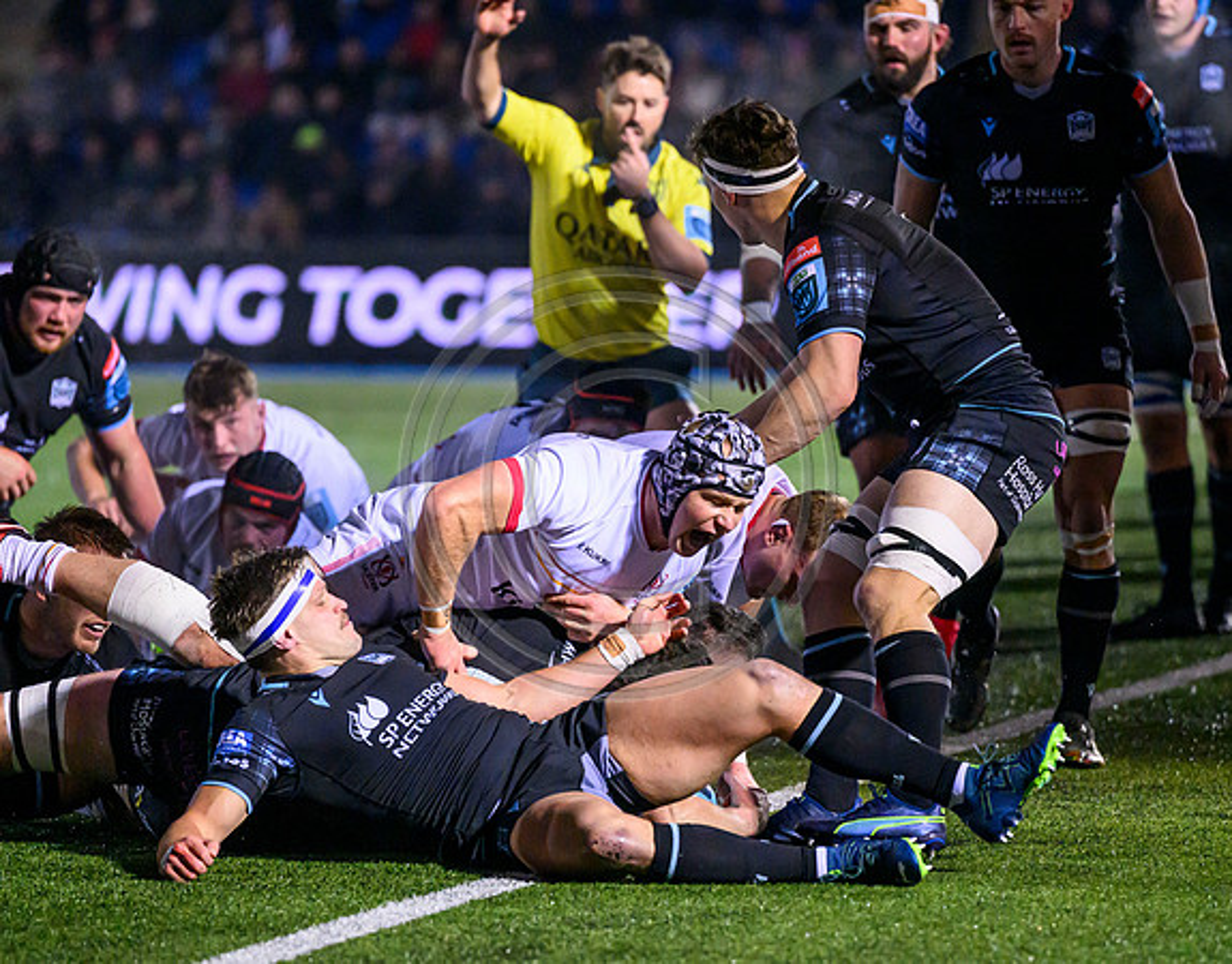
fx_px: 10334
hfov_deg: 6.8
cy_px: 620
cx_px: 752
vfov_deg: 5.3
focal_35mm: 286
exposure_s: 1/1250
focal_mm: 200
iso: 5000
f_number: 3.2
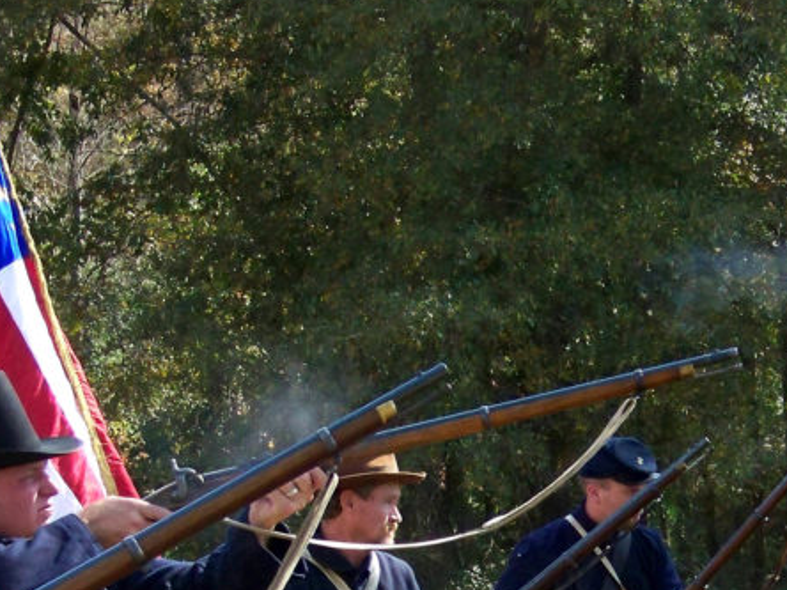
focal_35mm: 180
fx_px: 4092
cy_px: 656
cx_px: 658
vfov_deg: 8.2
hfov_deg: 10.9
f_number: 3.2
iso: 200
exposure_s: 1/800
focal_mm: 13.2
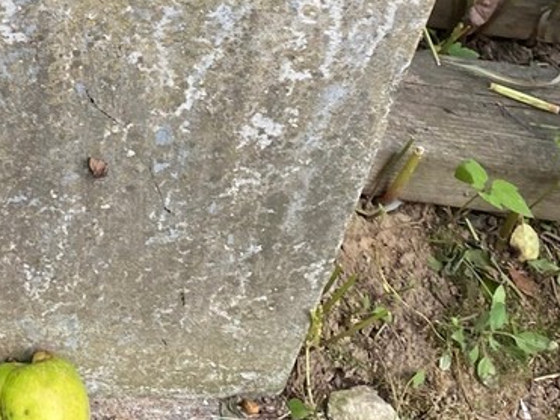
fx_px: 1633
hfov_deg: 19.2
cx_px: 89
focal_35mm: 101
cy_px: -204
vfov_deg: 13.8
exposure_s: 1/214
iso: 32
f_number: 1.8
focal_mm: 4.25
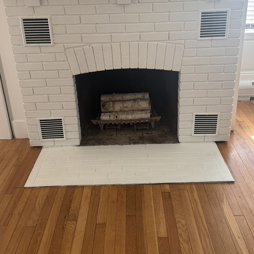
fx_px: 266
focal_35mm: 32
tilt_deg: -20.4
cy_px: 70
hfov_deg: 51.1
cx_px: 126
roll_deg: +1.9
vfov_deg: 49.5
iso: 200
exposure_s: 1/121
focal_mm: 6.76
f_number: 1.78
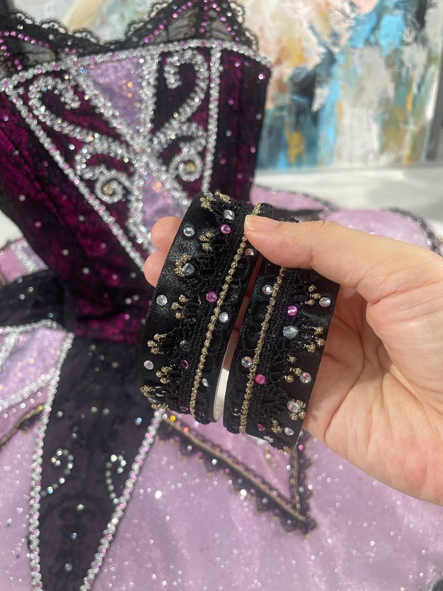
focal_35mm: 26
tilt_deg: -31.7
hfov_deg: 53.1
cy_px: 296
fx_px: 444
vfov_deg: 67.3
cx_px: 222
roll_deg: +6.5
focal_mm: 4.2
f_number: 1.6
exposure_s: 1/100
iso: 40
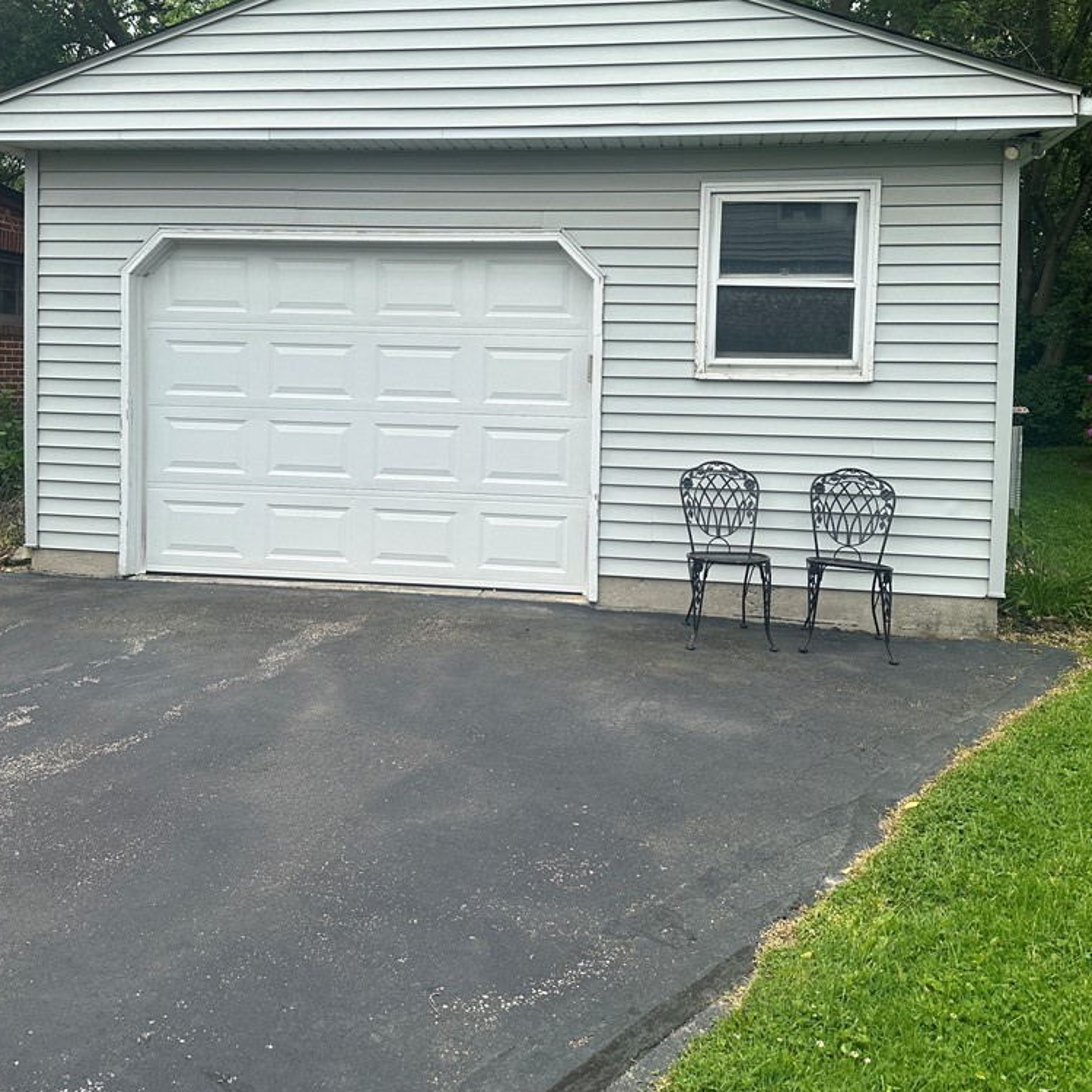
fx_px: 1035
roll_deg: -0.9
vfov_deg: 54.8
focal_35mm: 29
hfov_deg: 55.6
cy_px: 395
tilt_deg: -0.7
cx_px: 544
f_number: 1.78
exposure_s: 1/2028
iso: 80
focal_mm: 6.86
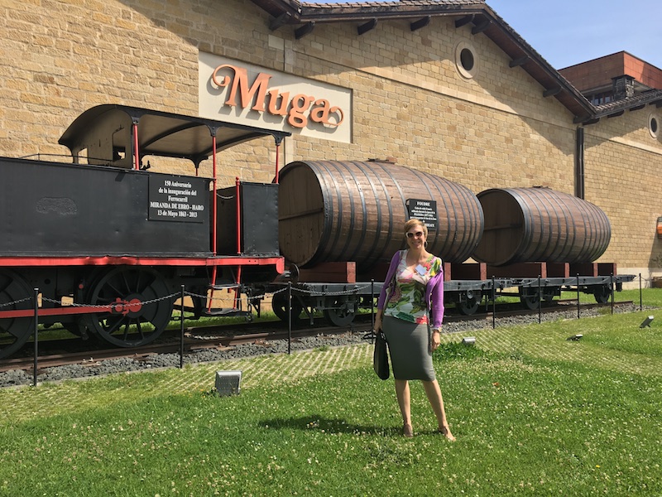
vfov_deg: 48.2
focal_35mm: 29
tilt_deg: +1.6
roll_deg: +0.2
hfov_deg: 61.7
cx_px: 331
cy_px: 248
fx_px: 555
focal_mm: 4.15
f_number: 2.2
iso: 25
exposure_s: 1/1012
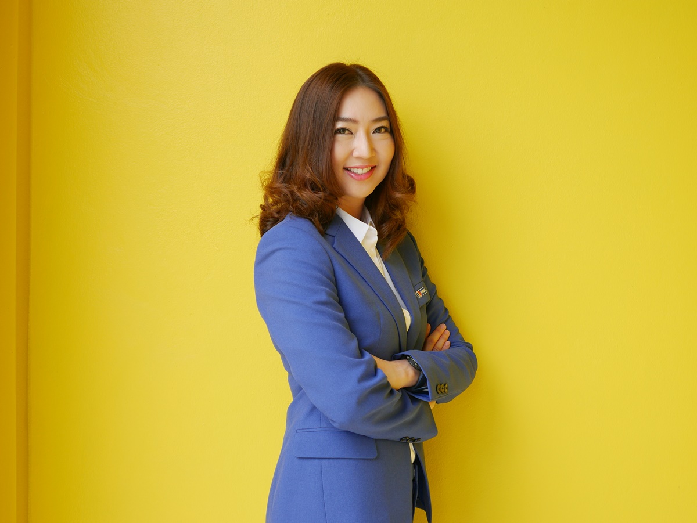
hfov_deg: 32.2
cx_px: 348
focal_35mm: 60
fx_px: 1209
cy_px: 262
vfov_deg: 24.4
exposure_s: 1/400
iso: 200
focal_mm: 30
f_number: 2.8
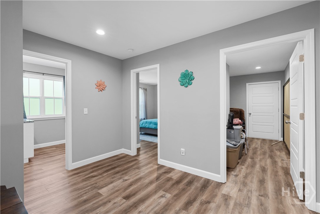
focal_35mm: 16
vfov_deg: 73.7
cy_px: 107
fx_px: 142
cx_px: 160
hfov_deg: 96.7
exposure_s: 1/2
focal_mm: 16
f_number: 9
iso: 1000
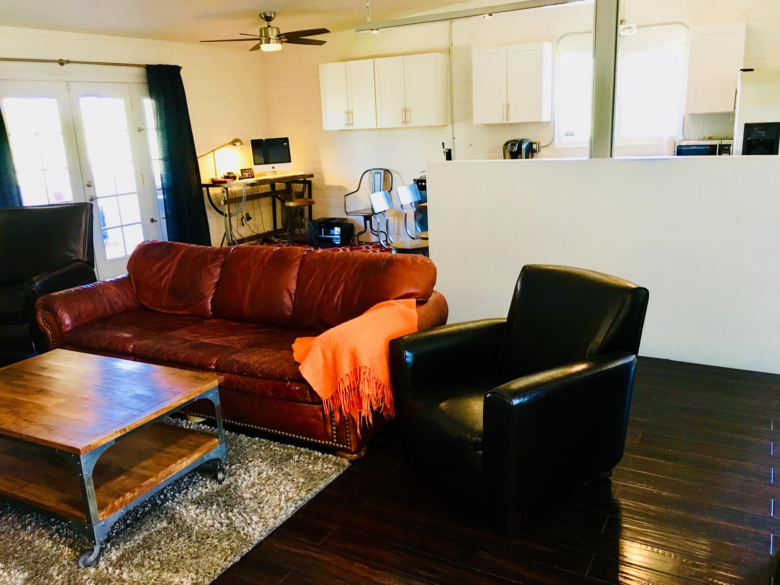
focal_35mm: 29
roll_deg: +1.4
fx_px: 653
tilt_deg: -14.5
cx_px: 390
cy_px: 292
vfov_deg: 48.2
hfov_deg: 61.7
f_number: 2.2
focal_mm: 4.15
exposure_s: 1/30
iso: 125
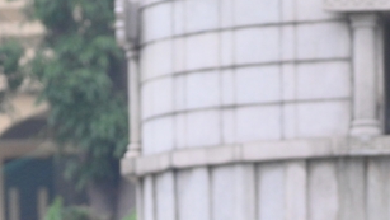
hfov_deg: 5.4
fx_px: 4138
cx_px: 137
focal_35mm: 400
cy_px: 303
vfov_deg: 3.0
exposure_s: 1/100
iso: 3200
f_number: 4
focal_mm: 120
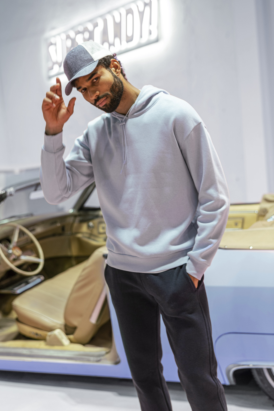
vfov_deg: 34.5
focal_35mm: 58
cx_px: 137
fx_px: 662
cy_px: 206
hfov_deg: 23.4
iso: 500
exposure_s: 1/160
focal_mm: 58
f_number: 2.5
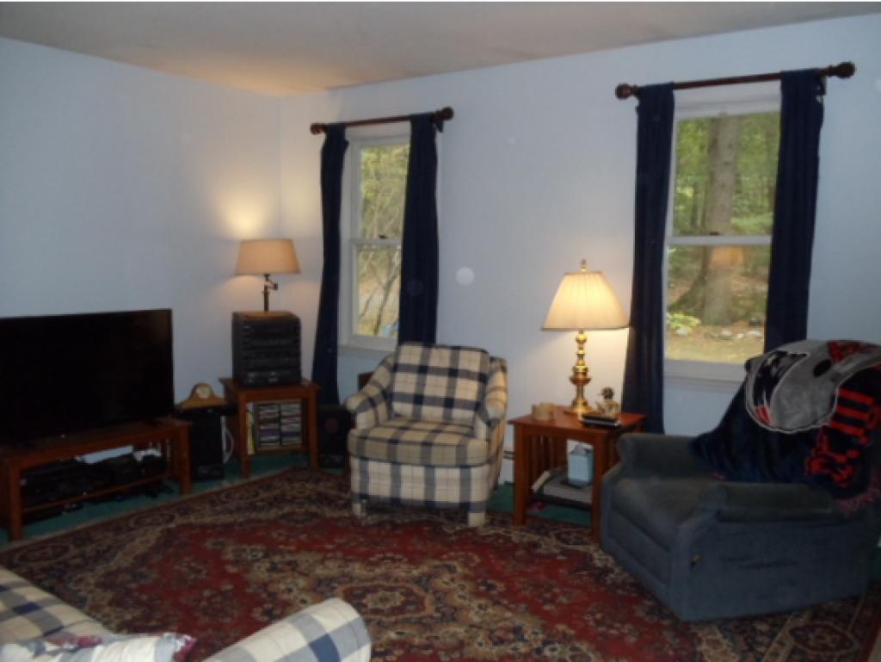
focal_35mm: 44
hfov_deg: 42.9
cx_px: 440
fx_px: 1120
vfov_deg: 32.9
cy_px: 331
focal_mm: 6
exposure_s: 1/30
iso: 400
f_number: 3.5
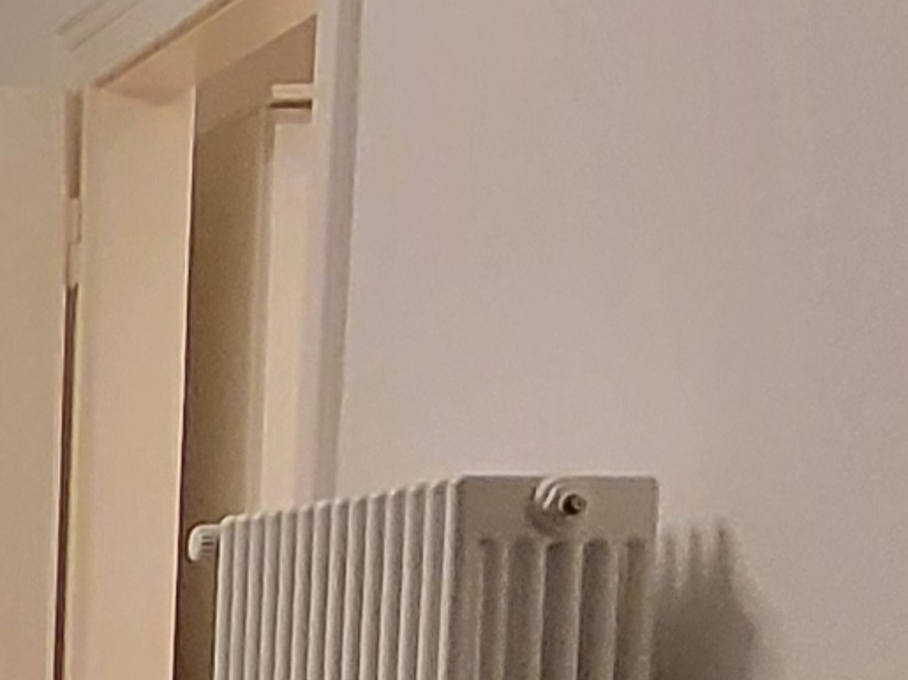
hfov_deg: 16.0
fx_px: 2649
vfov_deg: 14.0
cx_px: -795
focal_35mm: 101
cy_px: 932
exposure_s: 1/33
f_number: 2.2
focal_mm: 1.74
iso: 640
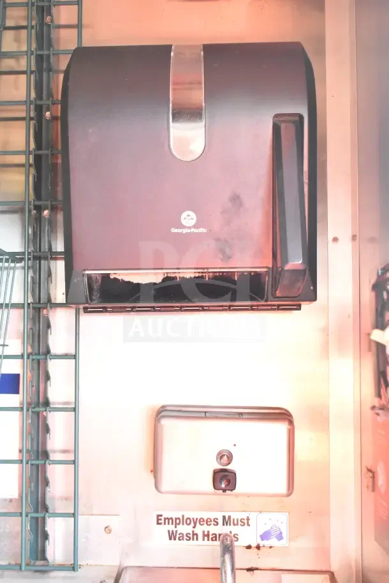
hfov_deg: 35.5
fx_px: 607
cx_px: 194
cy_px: 292
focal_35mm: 38
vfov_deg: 51.3
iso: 6400
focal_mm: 25
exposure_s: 1/125
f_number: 5.6
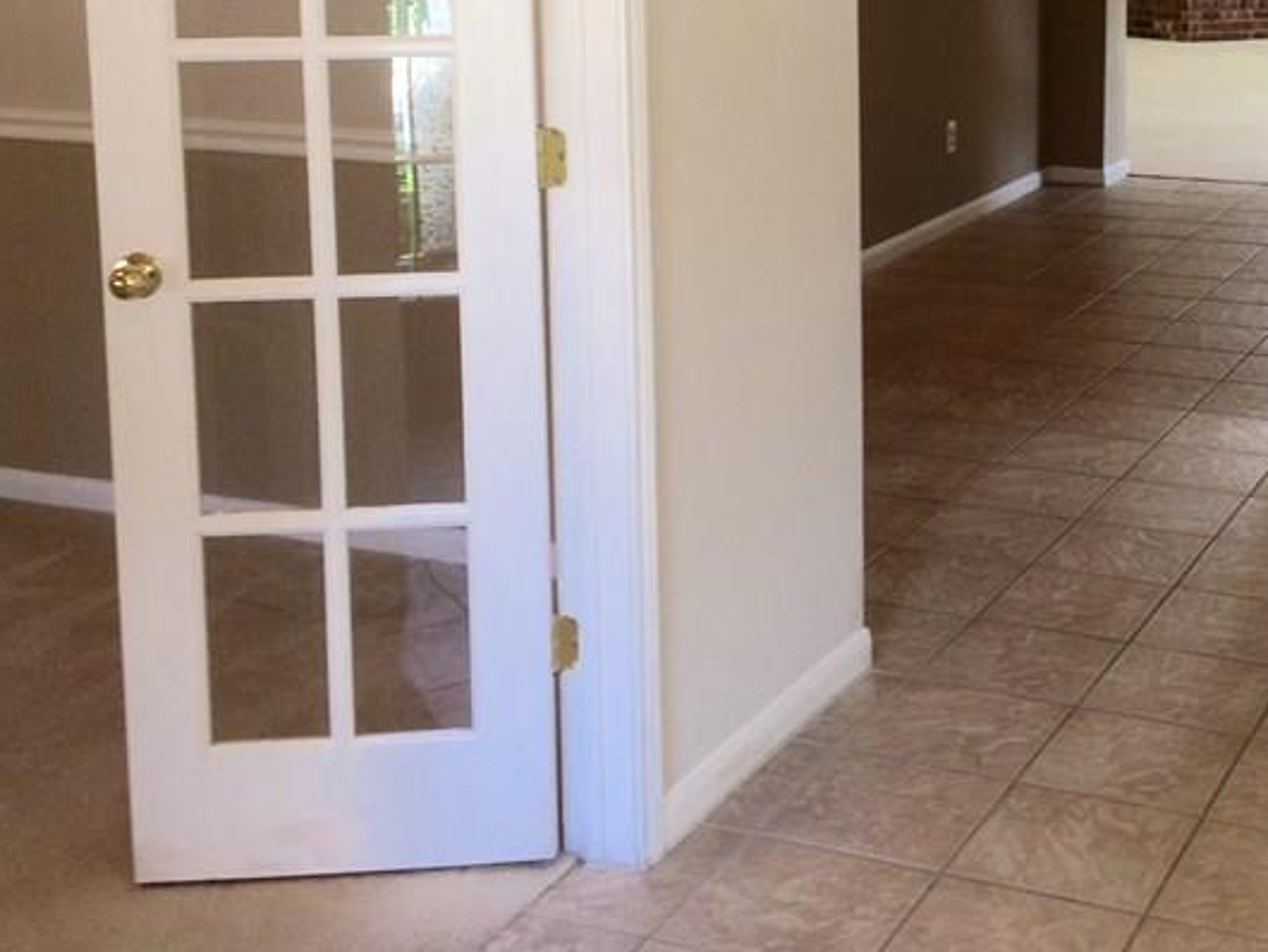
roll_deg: -0.1
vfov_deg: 25.2
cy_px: 77
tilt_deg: -6.9
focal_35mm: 56
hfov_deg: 33.5
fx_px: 2052
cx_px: 988
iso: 40
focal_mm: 4.15
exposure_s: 1/30
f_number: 2.2
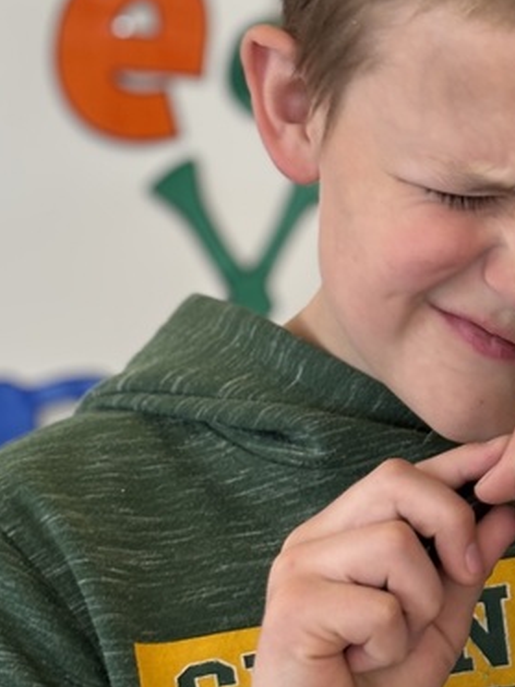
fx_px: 2837
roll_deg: -3.2
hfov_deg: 10.2
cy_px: 247
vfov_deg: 13.8
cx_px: 572
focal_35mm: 143
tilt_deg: -7.5
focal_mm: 5.96
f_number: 1.6
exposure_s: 1/60
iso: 80
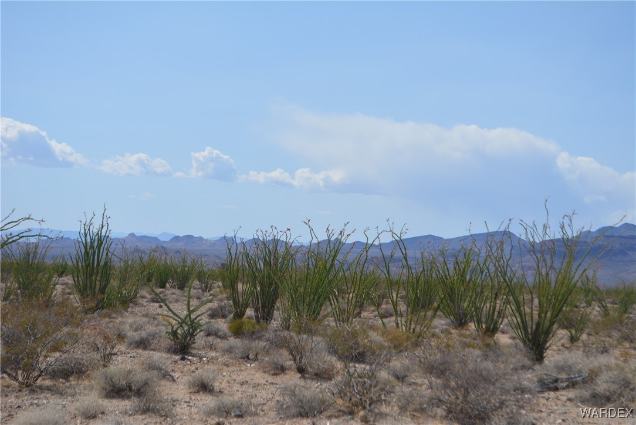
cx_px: 318
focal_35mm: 82
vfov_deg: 16.6
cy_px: 212
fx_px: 1458
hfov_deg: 24.6
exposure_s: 1/2000
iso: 400
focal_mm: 55
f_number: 8
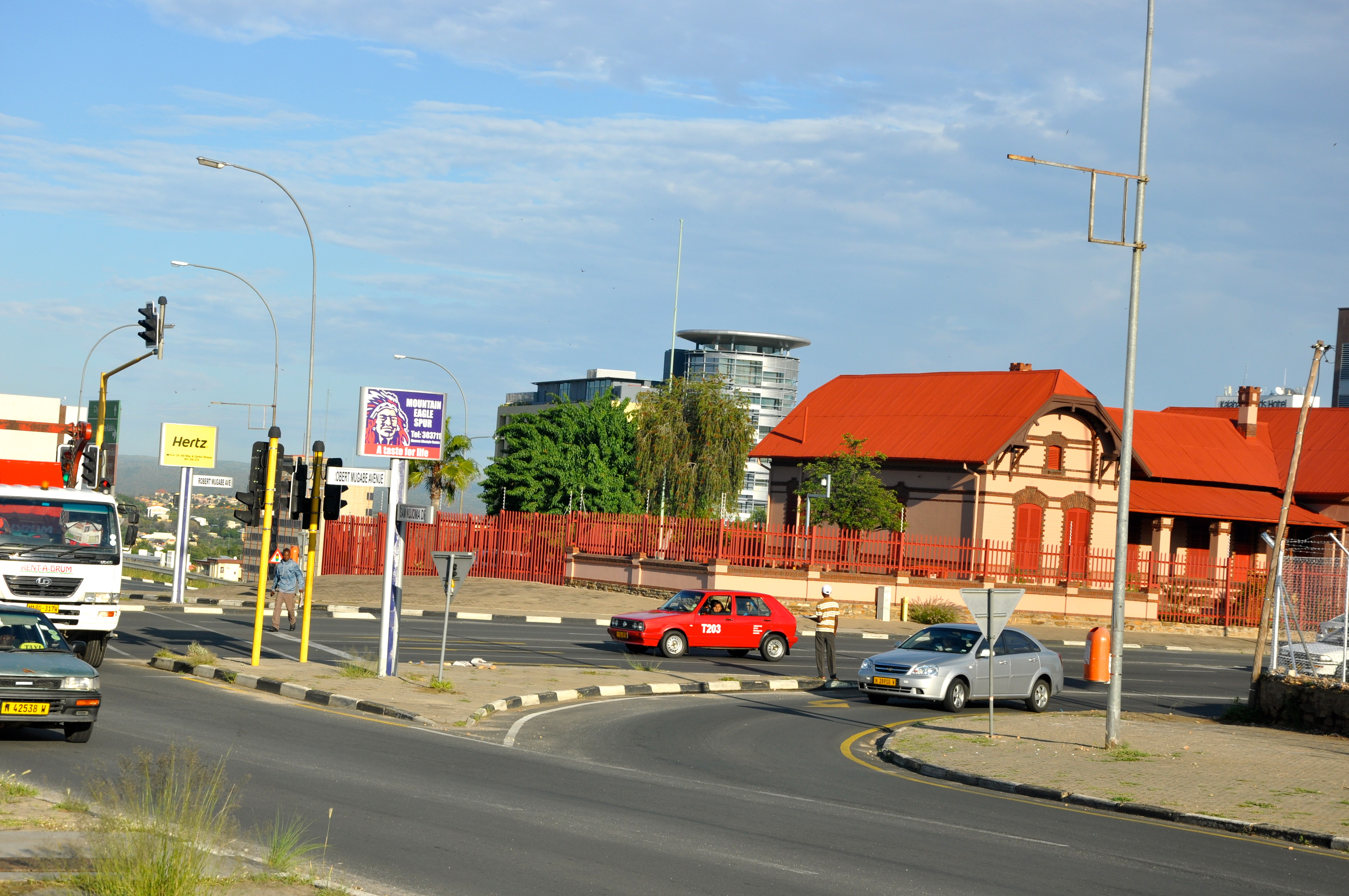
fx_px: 2695
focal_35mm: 72
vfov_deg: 18.9
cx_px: 674
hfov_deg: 28.1
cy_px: 448
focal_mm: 48
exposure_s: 1/320
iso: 200
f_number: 9
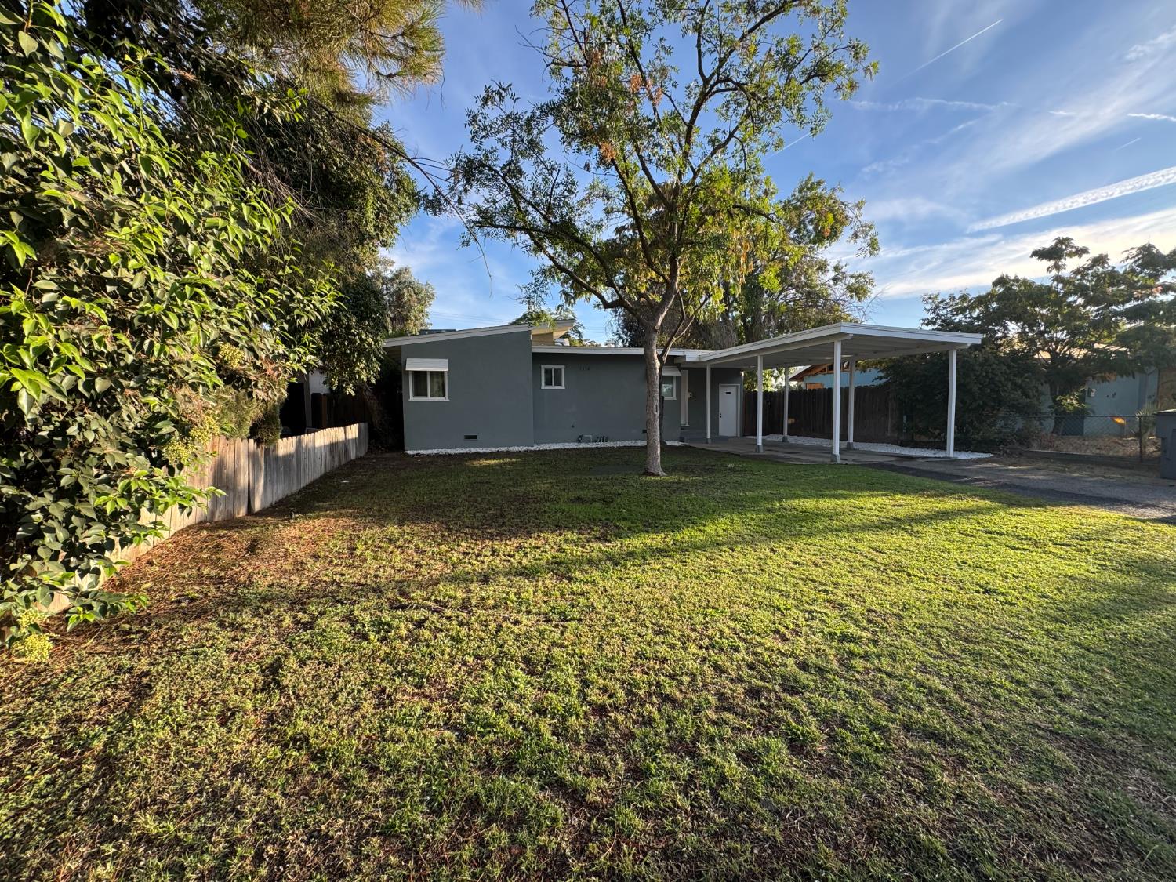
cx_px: 588
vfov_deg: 85.7
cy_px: 441
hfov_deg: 102.1
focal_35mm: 14
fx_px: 476
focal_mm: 2.22
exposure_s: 1/265
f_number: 2.2
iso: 40
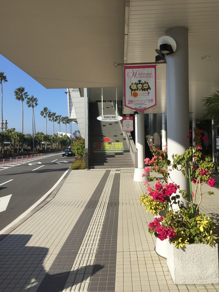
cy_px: 146
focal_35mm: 29
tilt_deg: -0.4
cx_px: 110
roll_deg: +0.8
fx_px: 245
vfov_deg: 61.7
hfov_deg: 48.2
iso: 32
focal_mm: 4.15
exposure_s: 1/1883
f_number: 2.2
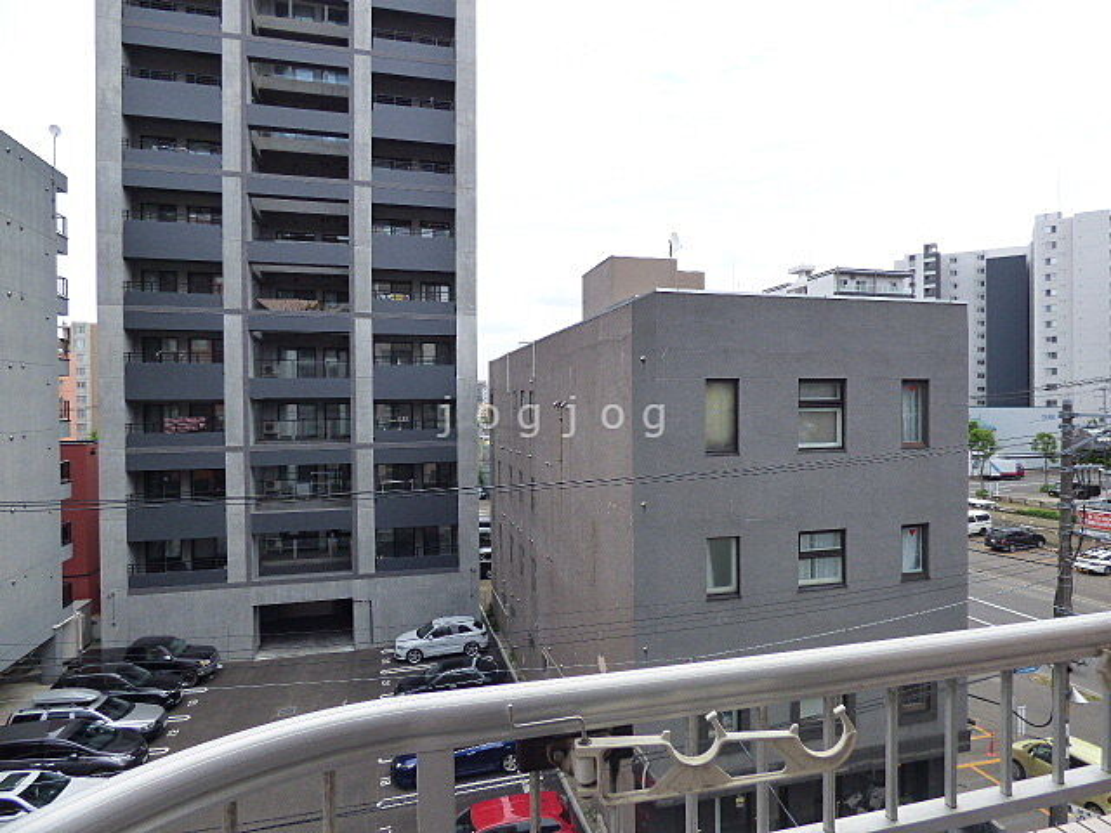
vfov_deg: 66.0
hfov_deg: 81.7
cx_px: 556
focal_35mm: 20
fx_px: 642
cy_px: 416
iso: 160
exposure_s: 1/1000
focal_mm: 3.58
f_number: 2.8
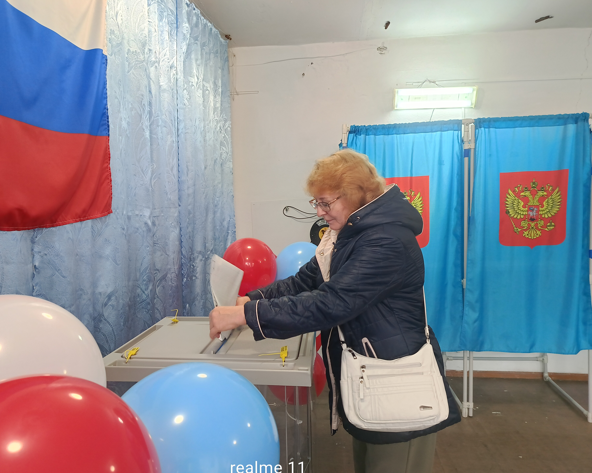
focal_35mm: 26
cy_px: 245
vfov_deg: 54.9
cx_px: 268
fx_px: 456
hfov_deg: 65.9
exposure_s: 1/50
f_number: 1.79
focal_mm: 5.44
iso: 1000
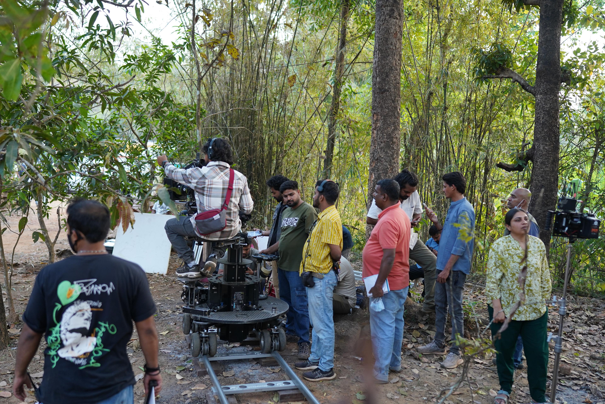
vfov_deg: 37.9
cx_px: 302
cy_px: 202
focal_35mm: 35
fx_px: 588
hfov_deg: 54.4
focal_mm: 35
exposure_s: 1/200
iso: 800
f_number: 2
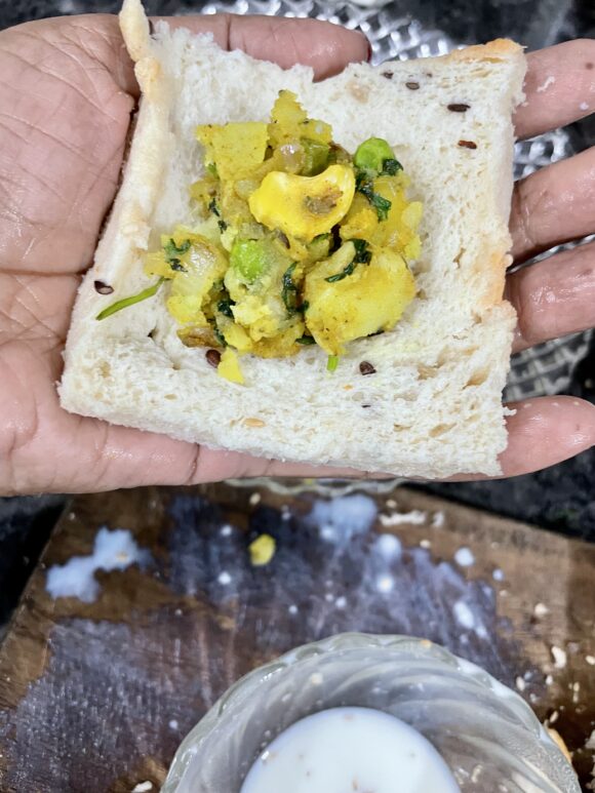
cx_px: 298
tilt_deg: -67.3
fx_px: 596
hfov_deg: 53.1
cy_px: 396
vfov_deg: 67.3
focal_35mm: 26
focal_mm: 4.2
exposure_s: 1/50
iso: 250
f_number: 1.6
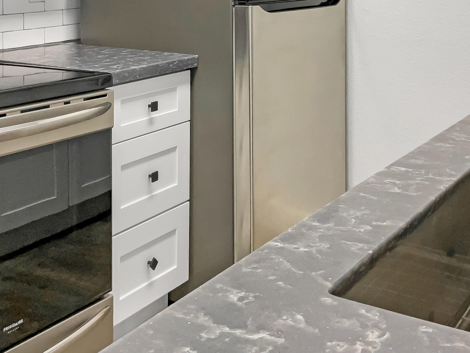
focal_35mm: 55
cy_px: 70
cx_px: 236
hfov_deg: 34.9
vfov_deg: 26.1
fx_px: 747
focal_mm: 3
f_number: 1.8
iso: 50
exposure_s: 1/60
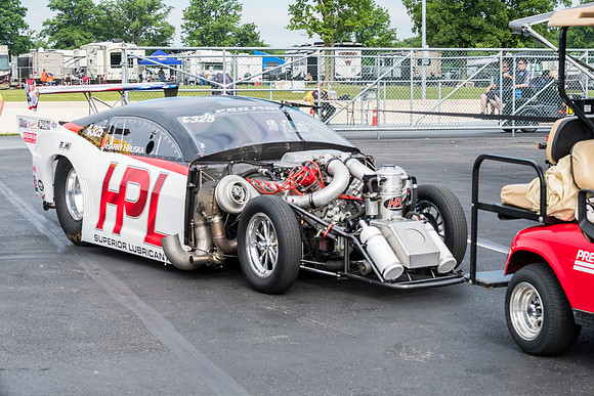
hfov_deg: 24.2
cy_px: 198
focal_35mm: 84
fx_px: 1386
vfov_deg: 16.3
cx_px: 297
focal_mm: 56.3
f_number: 9
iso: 400
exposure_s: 1/200
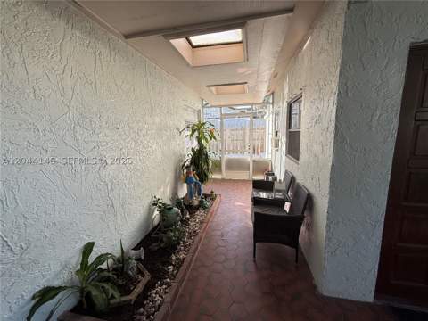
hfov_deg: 102.1
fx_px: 173
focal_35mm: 14
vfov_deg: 85.7
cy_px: 160
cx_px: 214
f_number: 2.2
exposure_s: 1/169
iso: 50
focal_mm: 2.22
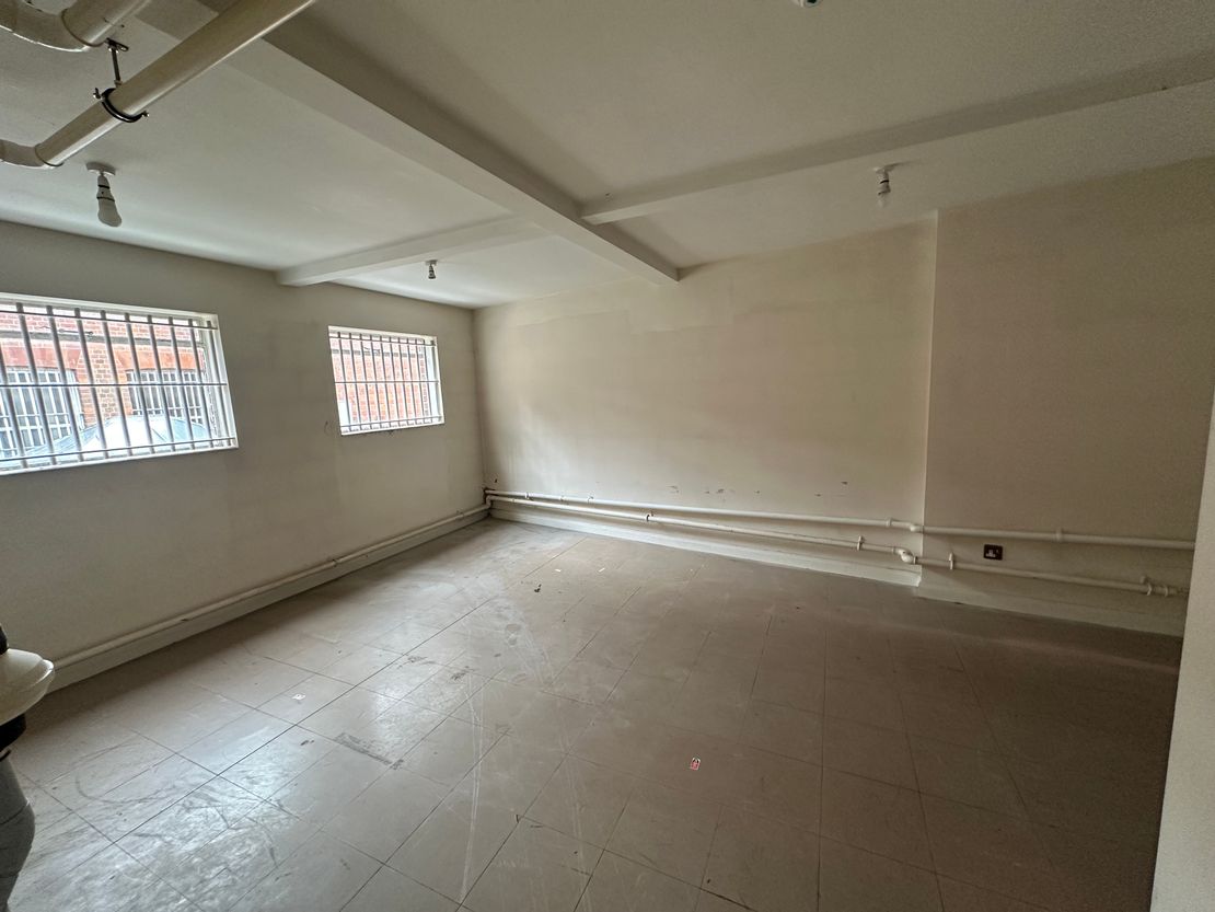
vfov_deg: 85.7
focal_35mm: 14
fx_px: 491
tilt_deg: -8.8
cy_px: 456
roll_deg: +2.6
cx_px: 608
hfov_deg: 102.1
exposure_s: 1/99
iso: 250
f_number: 2.2
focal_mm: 2.22
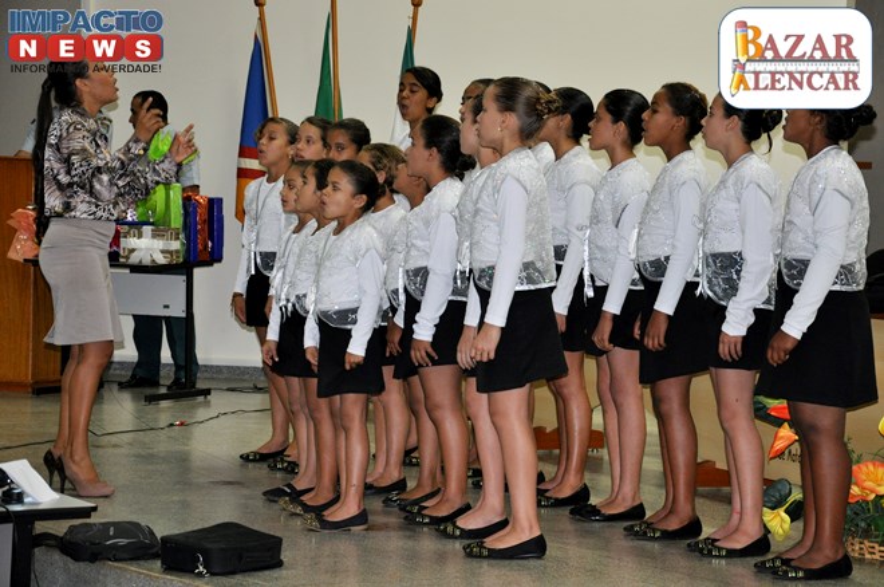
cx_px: 442
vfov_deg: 13.0
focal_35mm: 105
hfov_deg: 19.5
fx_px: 2575
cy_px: 294
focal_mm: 70
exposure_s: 1/60
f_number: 5.3
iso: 800
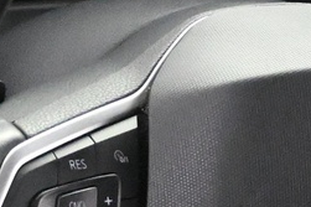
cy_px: 136
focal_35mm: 281
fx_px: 2428
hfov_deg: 7.3
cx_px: 332
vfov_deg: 4.9
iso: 12800
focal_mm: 29
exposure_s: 1/60
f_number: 4.8
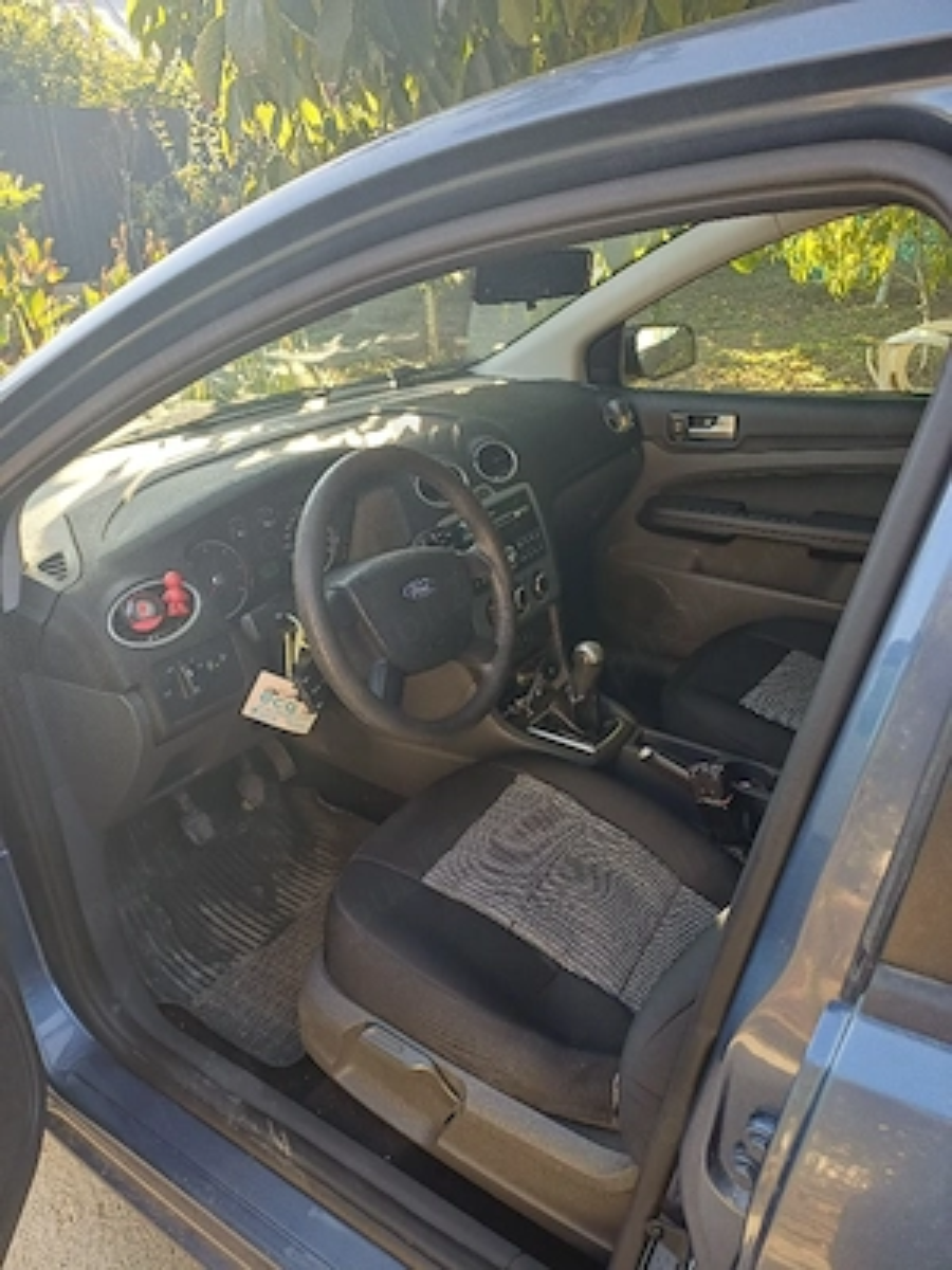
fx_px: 917
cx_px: 476
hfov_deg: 54.9
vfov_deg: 69.4
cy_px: 635
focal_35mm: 25
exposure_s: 1/50
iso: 50
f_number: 1.8
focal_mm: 4.65
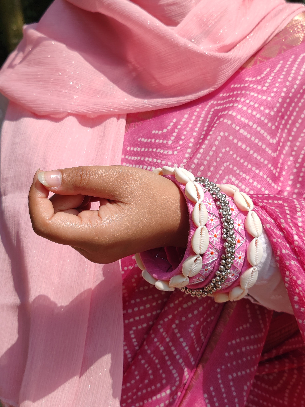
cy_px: 204
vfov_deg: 35.5
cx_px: 152
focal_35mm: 54
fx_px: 634
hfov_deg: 27.0
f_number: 1.9
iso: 50
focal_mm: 6.12
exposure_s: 1/820
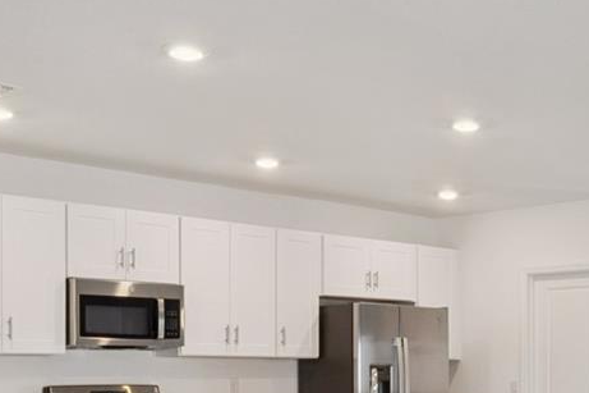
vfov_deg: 20.0
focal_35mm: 66
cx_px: 555
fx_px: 1079
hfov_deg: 29.0
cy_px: 390
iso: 400
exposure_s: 1/100
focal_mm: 19
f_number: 9
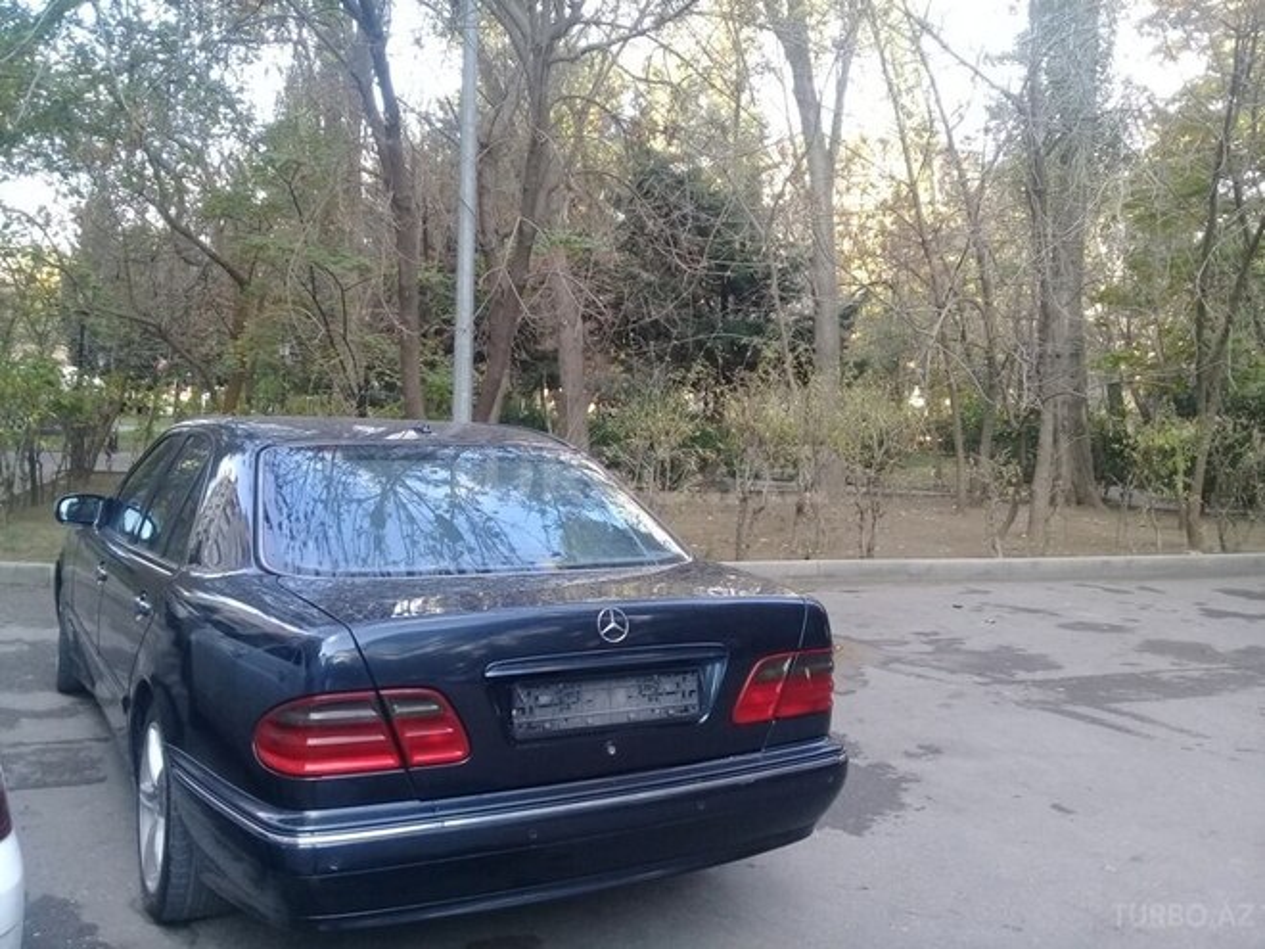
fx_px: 1133
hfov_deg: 58.4
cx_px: 632
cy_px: 474
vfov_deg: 45.4
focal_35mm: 31
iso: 80
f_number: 2.2
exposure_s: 1/100
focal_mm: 3.3
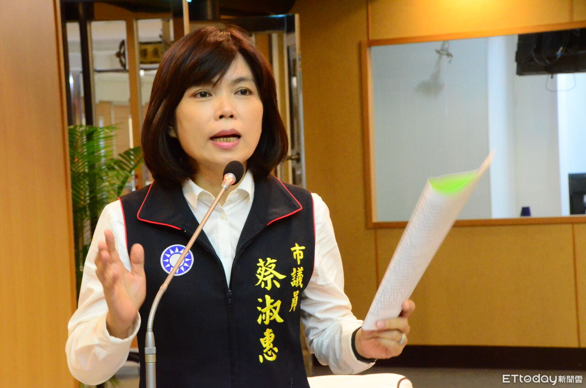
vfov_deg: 11.7
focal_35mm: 117
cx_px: 293
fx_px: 1901
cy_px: 194
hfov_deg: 17.5
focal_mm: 78
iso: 6400
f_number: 8
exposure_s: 1/40
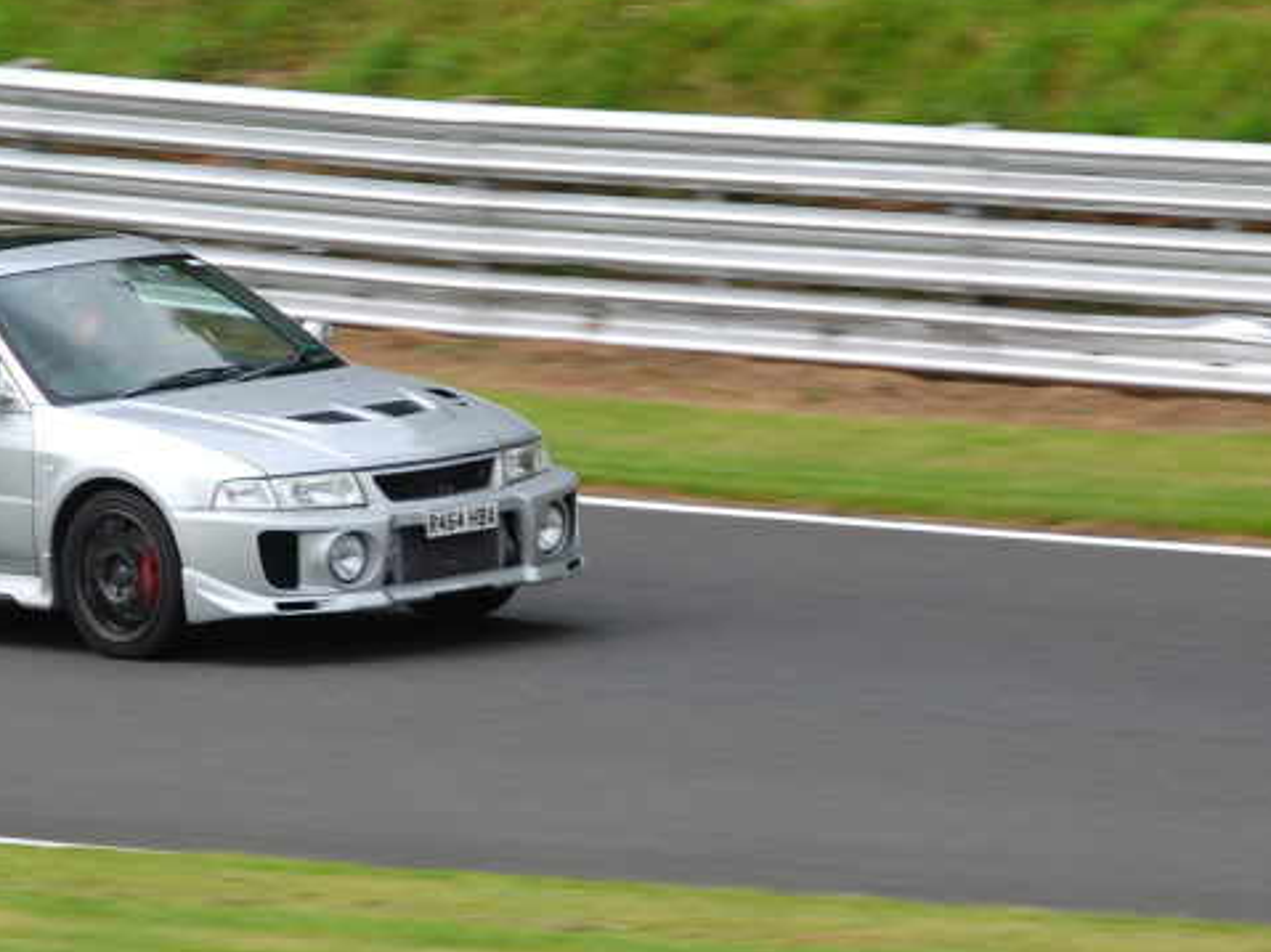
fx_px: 14683
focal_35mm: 400
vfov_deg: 3.7
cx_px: 370
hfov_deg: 5.0
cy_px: 525
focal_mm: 130
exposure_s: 1/250
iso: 200
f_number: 9
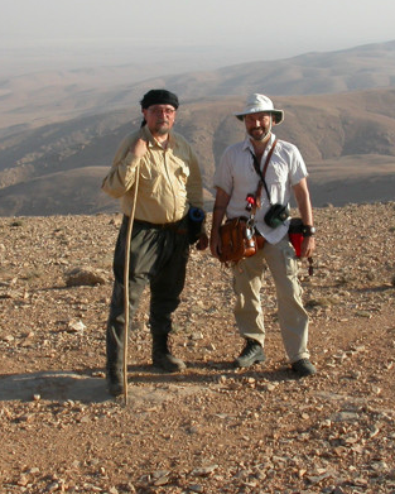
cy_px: 214
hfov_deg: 24.6
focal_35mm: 62
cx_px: 215
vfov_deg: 30.4
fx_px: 906
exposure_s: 1/264
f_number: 7.5
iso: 100
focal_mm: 7.85
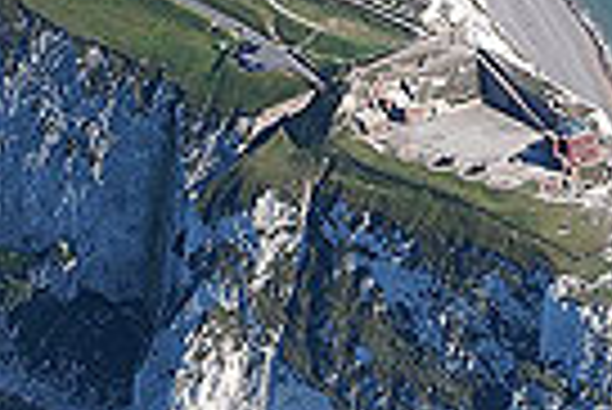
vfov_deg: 5.1
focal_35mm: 273
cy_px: 137
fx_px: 4640
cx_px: 324
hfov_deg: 7.5
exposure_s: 1/250
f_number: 8
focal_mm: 55
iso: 100
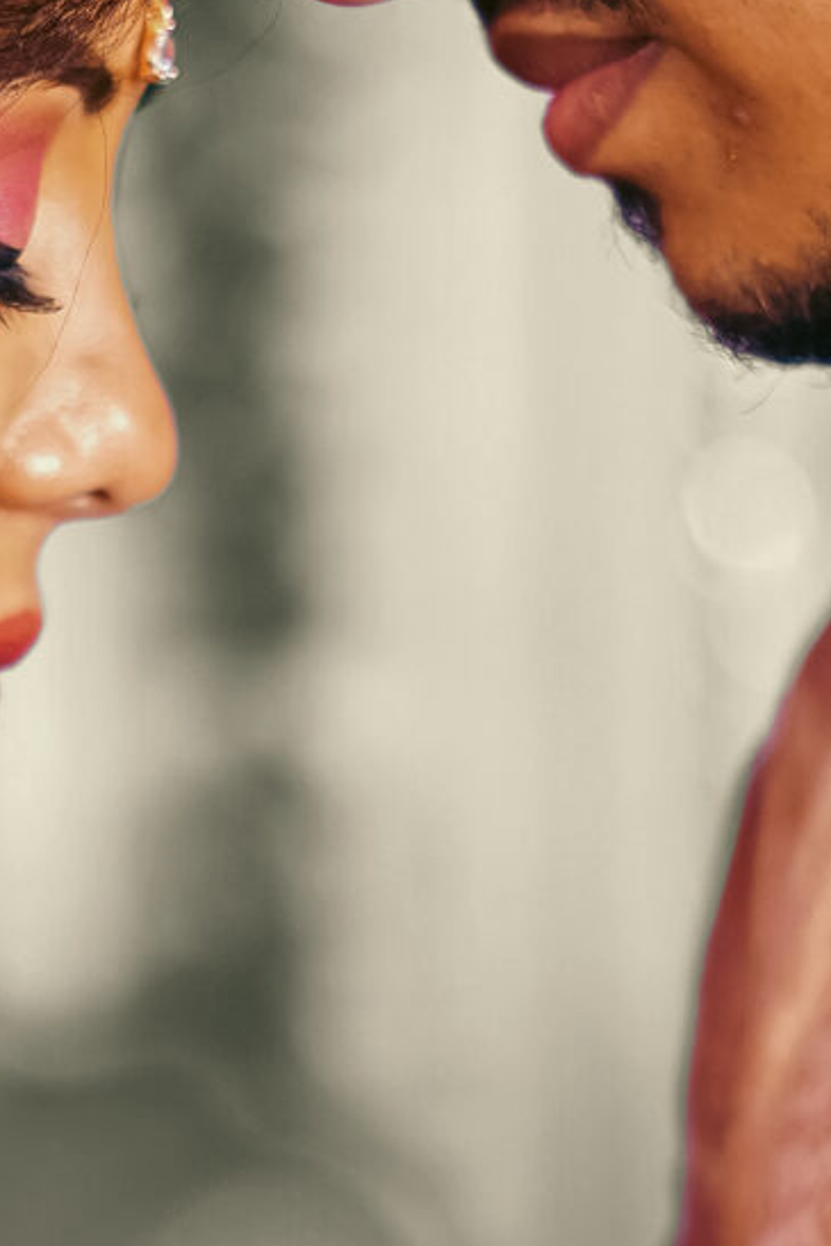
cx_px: 277
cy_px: 1027
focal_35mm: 234
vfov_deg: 8.8
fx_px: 8096
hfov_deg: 5.9
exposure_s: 1/400
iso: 640
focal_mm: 50
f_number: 1.8
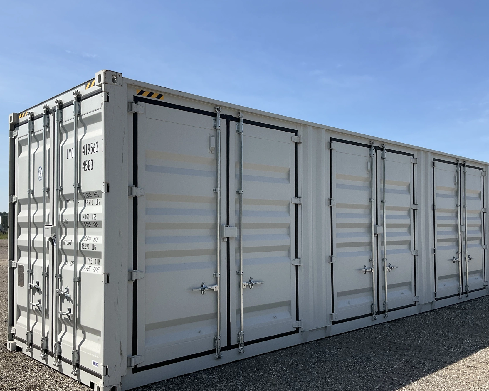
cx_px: 246
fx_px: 492
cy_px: 215
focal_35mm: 34
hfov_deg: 52.8
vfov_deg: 43.3
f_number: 1.8
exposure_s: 1/1786
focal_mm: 3
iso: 25
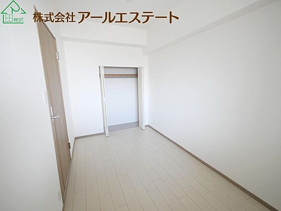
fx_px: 130
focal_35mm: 16
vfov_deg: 78.1
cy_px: 106
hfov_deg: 94.5
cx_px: 140
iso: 2000
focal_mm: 8
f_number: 4
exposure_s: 1/60
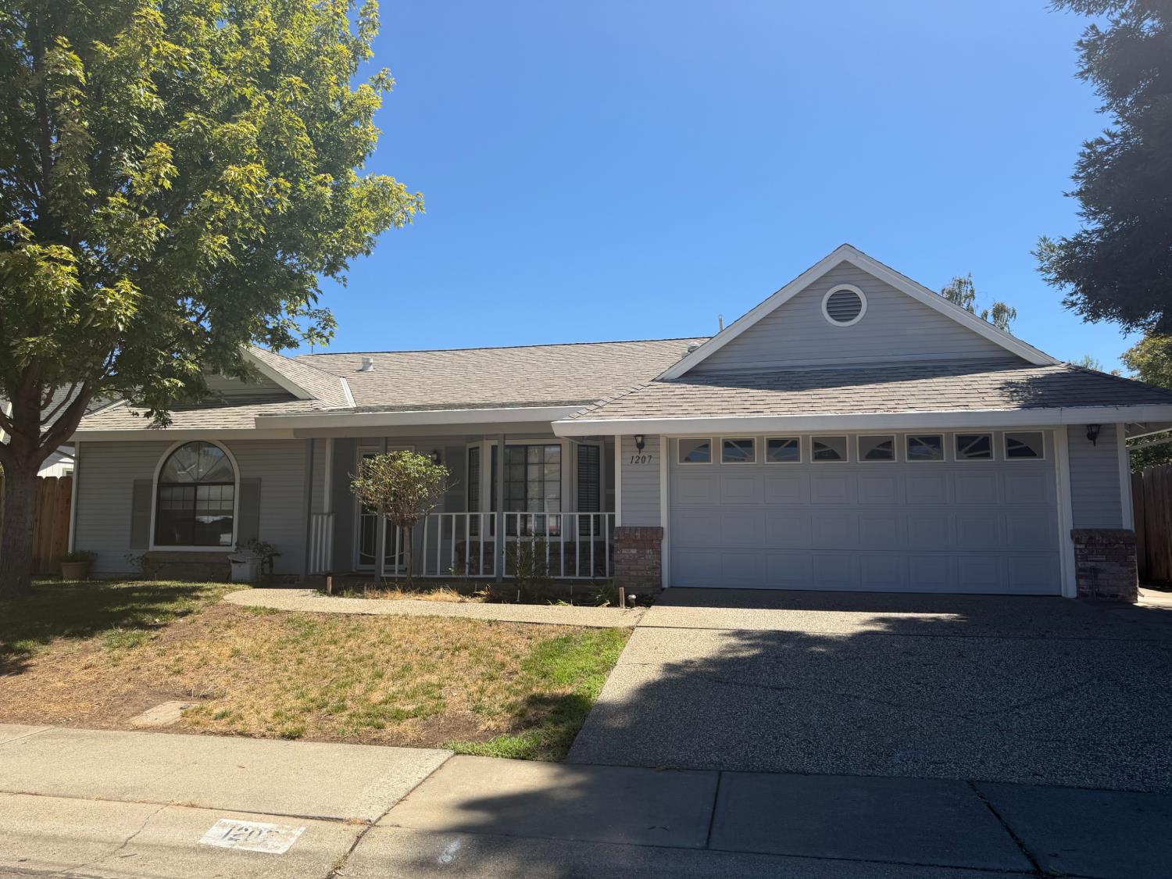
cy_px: 440
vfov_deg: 56.8
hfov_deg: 71.6
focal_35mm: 24
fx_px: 813
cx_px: 586
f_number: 1.78
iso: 80
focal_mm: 6.76
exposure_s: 1/3584
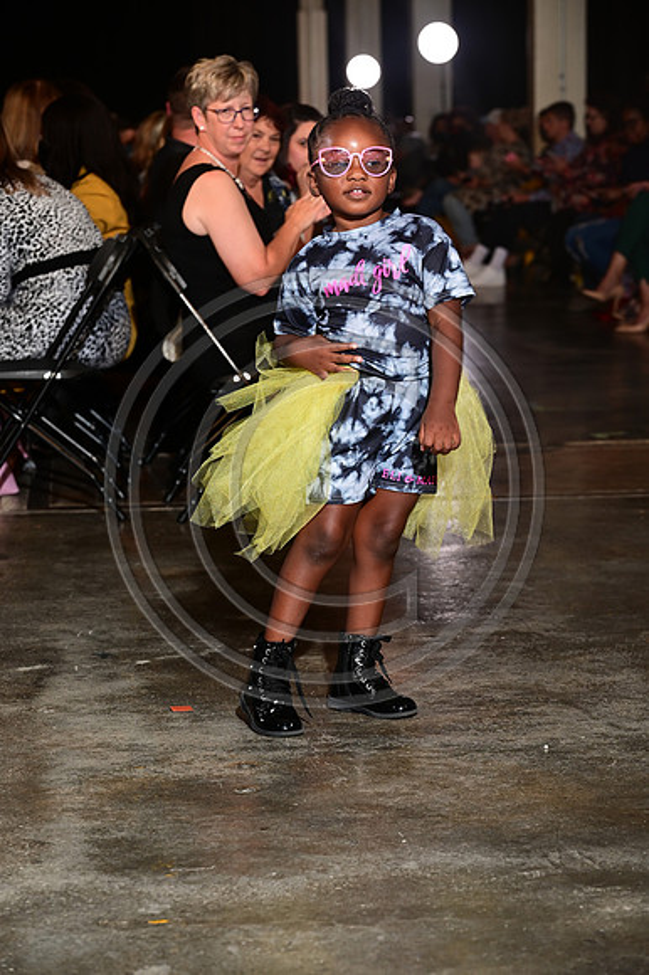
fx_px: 2761
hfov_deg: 13.4
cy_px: 488
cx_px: 324
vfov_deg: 20.0
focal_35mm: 102
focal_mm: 102
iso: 1000
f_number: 6.3
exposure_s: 1/125
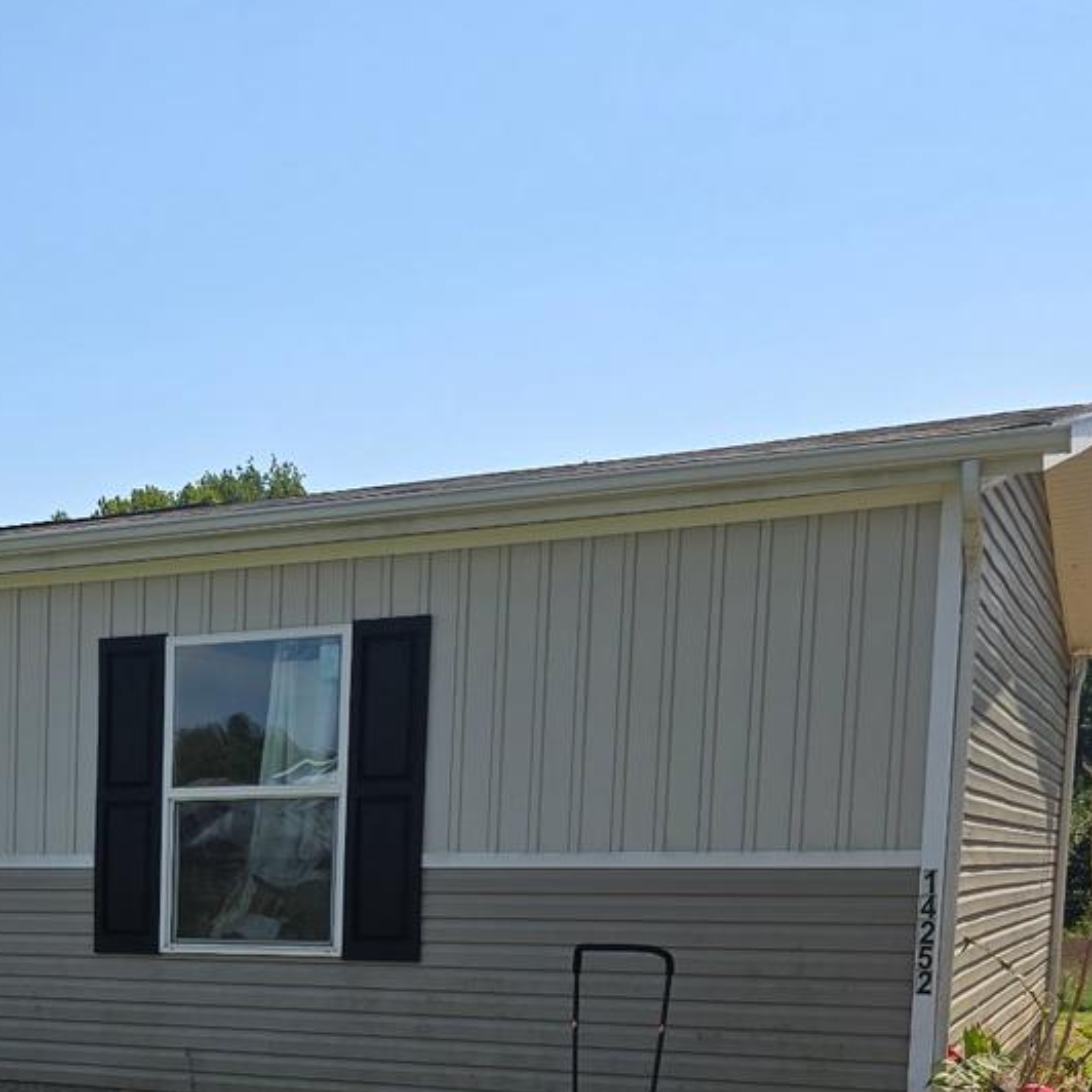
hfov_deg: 28.0
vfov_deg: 29.3
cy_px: 1065
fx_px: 1963
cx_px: -146
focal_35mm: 55
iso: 12
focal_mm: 6.3
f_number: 1.7
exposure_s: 1/852
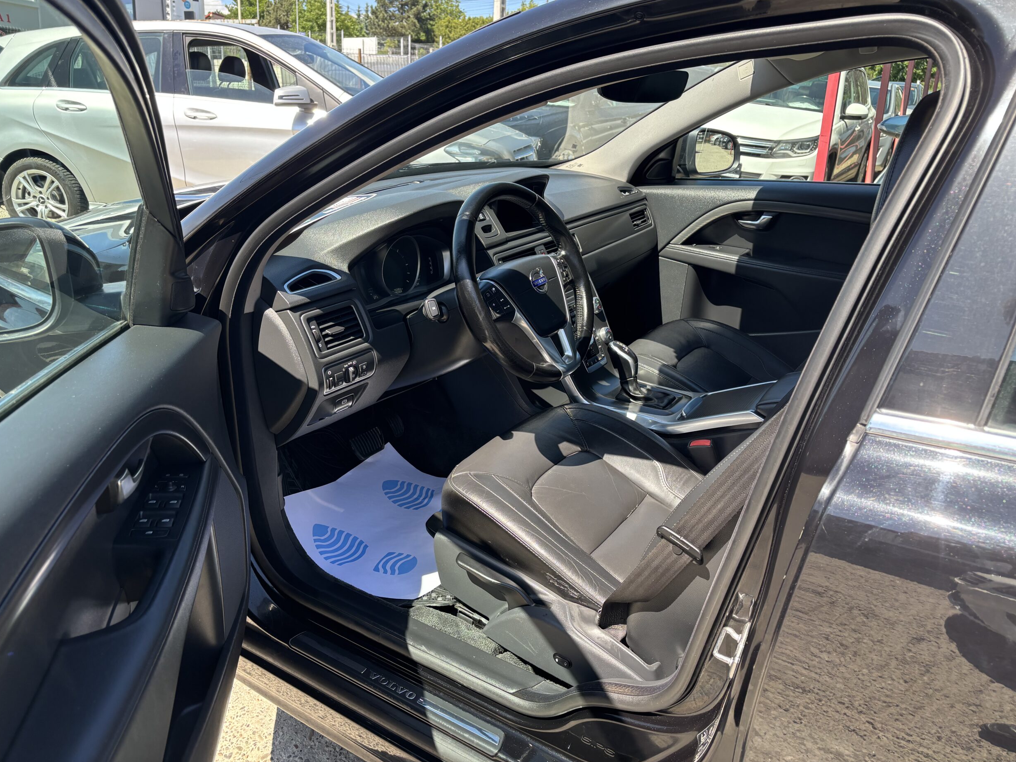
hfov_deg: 65.3
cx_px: 522
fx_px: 793
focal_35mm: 27
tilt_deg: -15.0
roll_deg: -3.3
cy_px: 368
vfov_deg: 51.3
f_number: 1.6
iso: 50
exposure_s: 1/481
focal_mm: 5.96
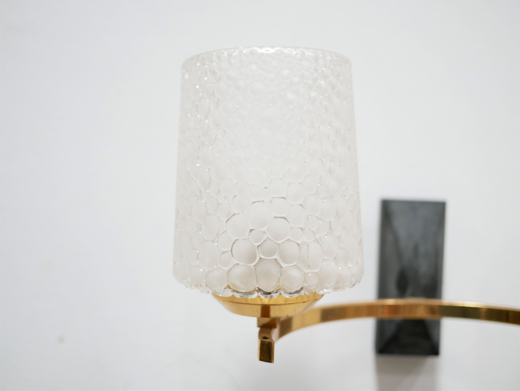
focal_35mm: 40
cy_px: 196
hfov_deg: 46.8
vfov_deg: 36.0
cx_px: 260
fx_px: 601
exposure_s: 1/60
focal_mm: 20
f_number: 1.7
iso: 800
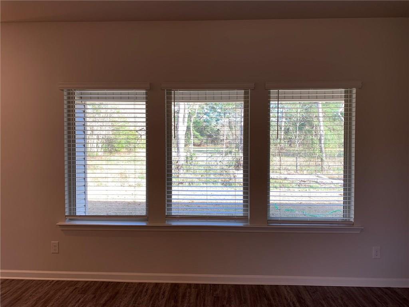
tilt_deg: -2.5
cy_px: 154
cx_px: 204
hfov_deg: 67.3
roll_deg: -0.2
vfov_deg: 53.1
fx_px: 307
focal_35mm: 26
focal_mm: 4.25
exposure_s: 1/120
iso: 25
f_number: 1.8
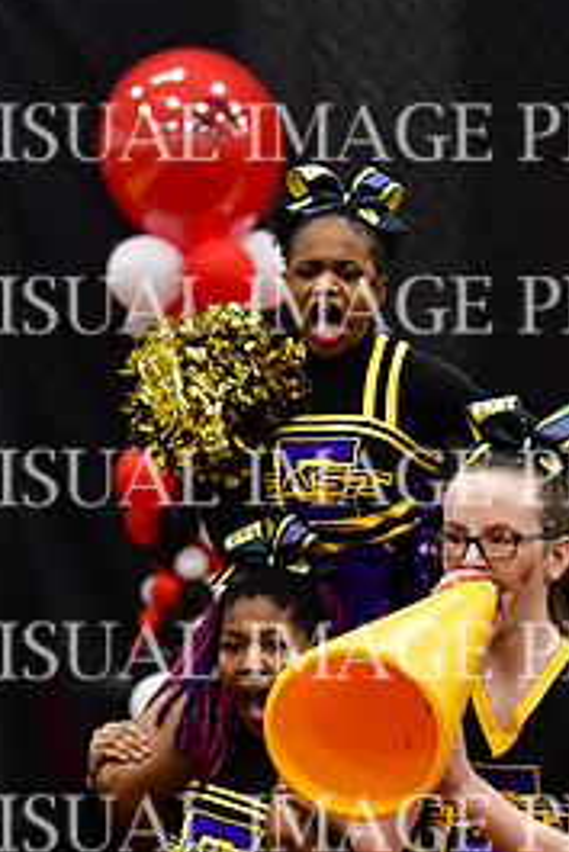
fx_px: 10086
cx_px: 497
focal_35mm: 426
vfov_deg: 4.8
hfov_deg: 3.2
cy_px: 910
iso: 4000
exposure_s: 1/500
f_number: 4
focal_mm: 130
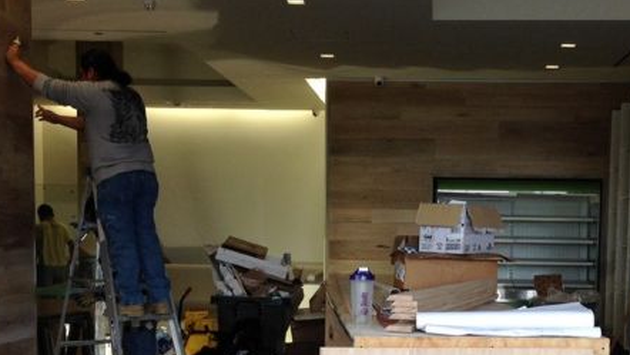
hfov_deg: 32.2
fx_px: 1086
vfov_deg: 18.3
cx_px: 395
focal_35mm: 65
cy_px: 309
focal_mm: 4.12
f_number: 2.4
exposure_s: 1/120
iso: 64
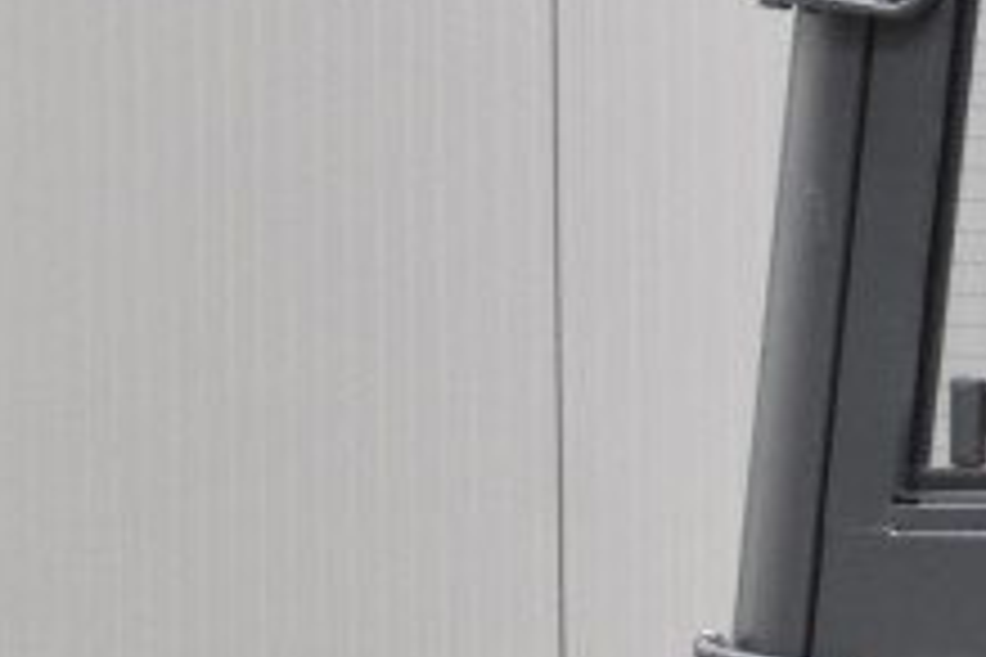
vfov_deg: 6.6
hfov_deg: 9.2
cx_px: 2139
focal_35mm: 206
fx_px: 5635
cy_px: 837
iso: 1600
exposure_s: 1/10
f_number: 7.1
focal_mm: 25
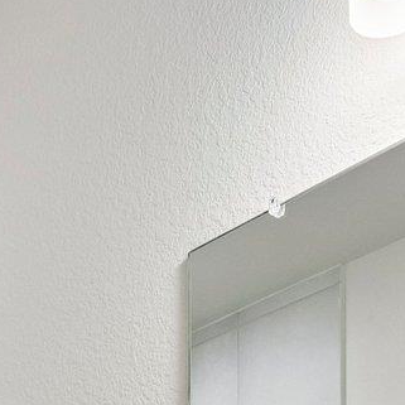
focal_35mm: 76
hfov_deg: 22.2
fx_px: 1006
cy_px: 783
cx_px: 44
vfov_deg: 17.3
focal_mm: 14
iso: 220
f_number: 8
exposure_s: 1/15
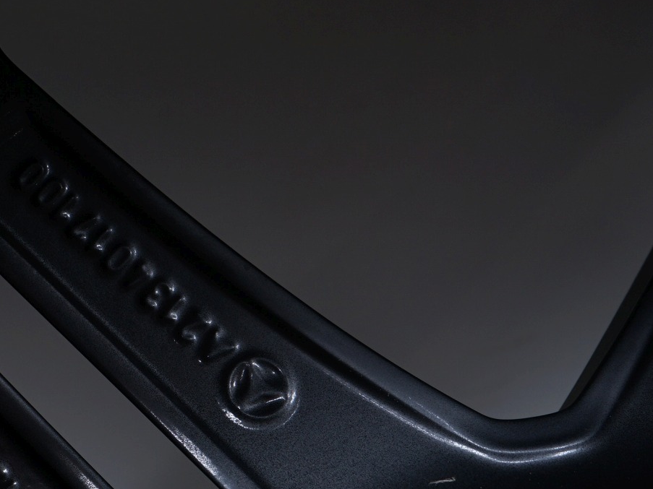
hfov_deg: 20.5
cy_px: 331
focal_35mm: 94
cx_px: 69
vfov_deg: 15.7
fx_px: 1773
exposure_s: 1/125
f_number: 7.1
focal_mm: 46
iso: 250
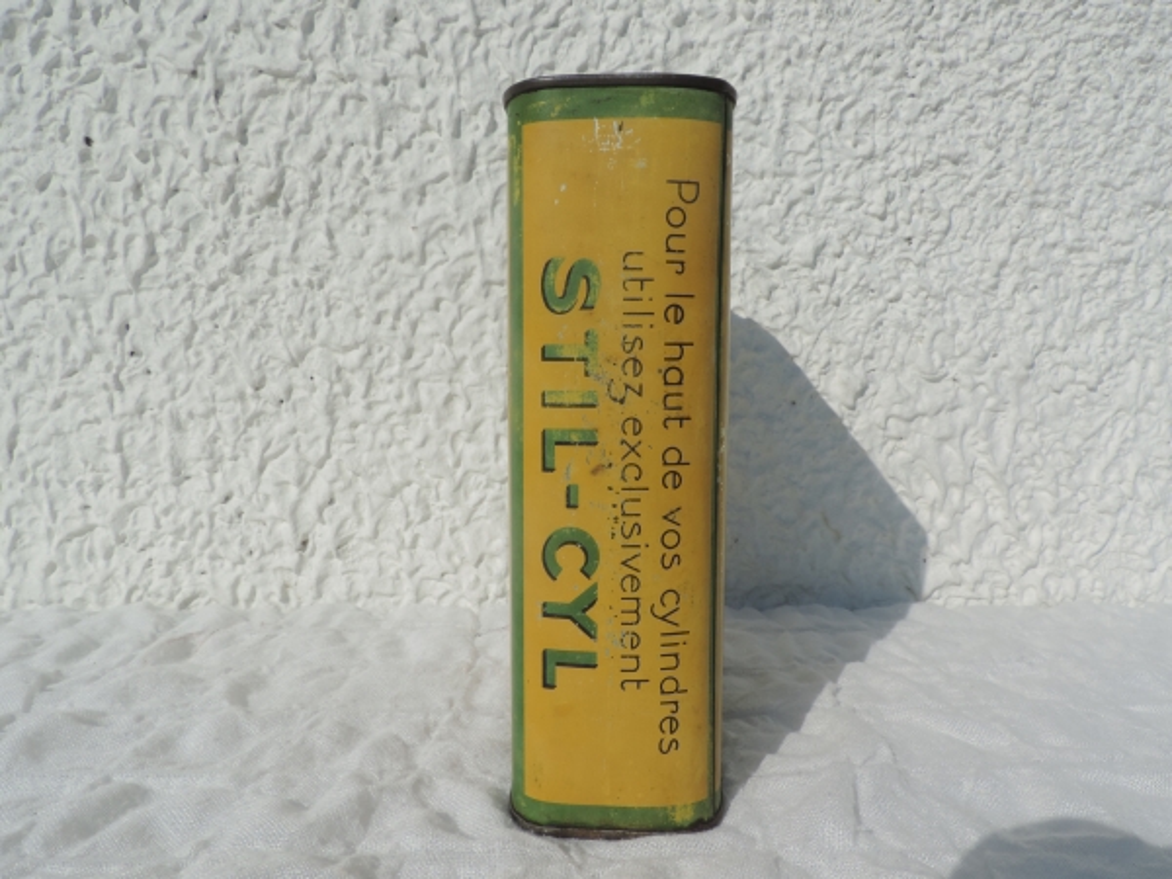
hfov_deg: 71.6
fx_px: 813
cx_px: 586
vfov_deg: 56.8
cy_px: 440
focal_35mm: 24
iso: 80
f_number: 5.3
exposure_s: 1/1250
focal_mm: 4.3
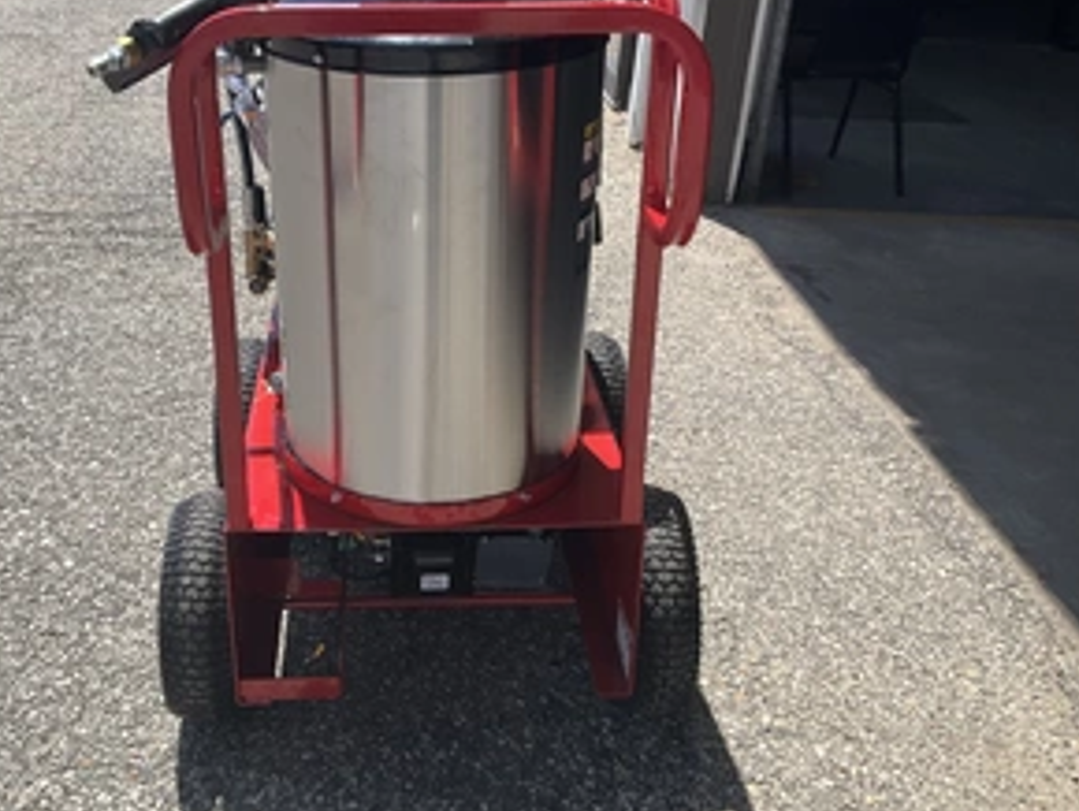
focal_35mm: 40
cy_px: 357
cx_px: 420
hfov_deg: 46.4
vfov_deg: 36.0
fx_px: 1248
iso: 25
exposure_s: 1/1730
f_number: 1.8
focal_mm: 3
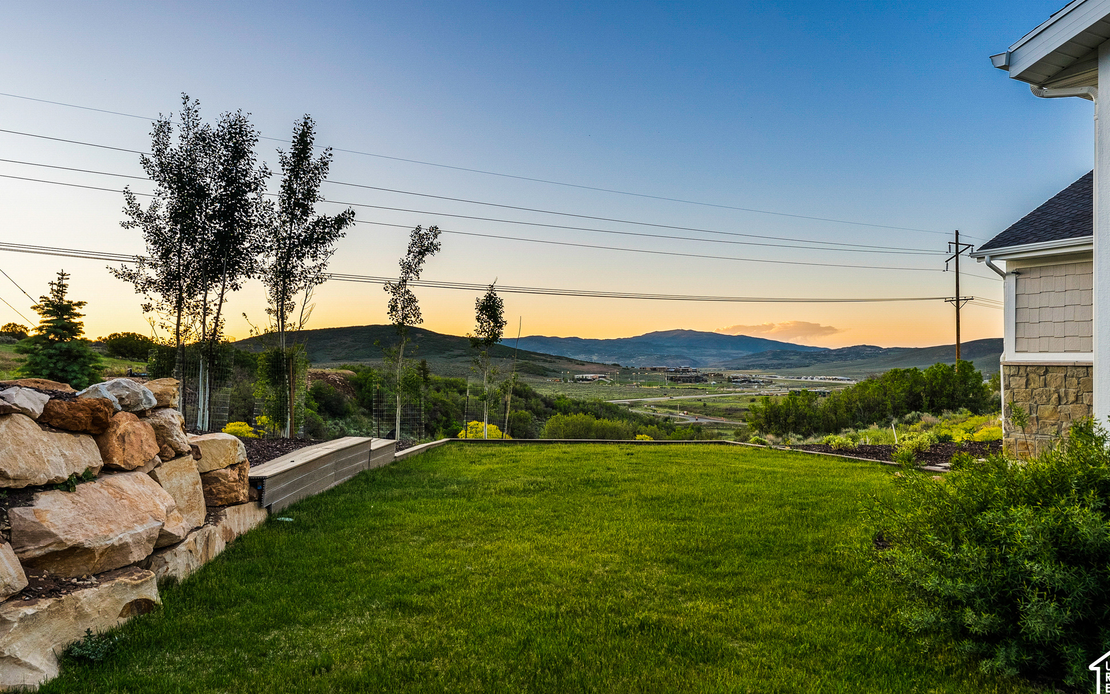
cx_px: 576
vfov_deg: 47.6
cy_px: 320
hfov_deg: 70.4
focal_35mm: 26
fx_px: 787
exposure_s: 1/125
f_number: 5.6
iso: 640
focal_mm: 24
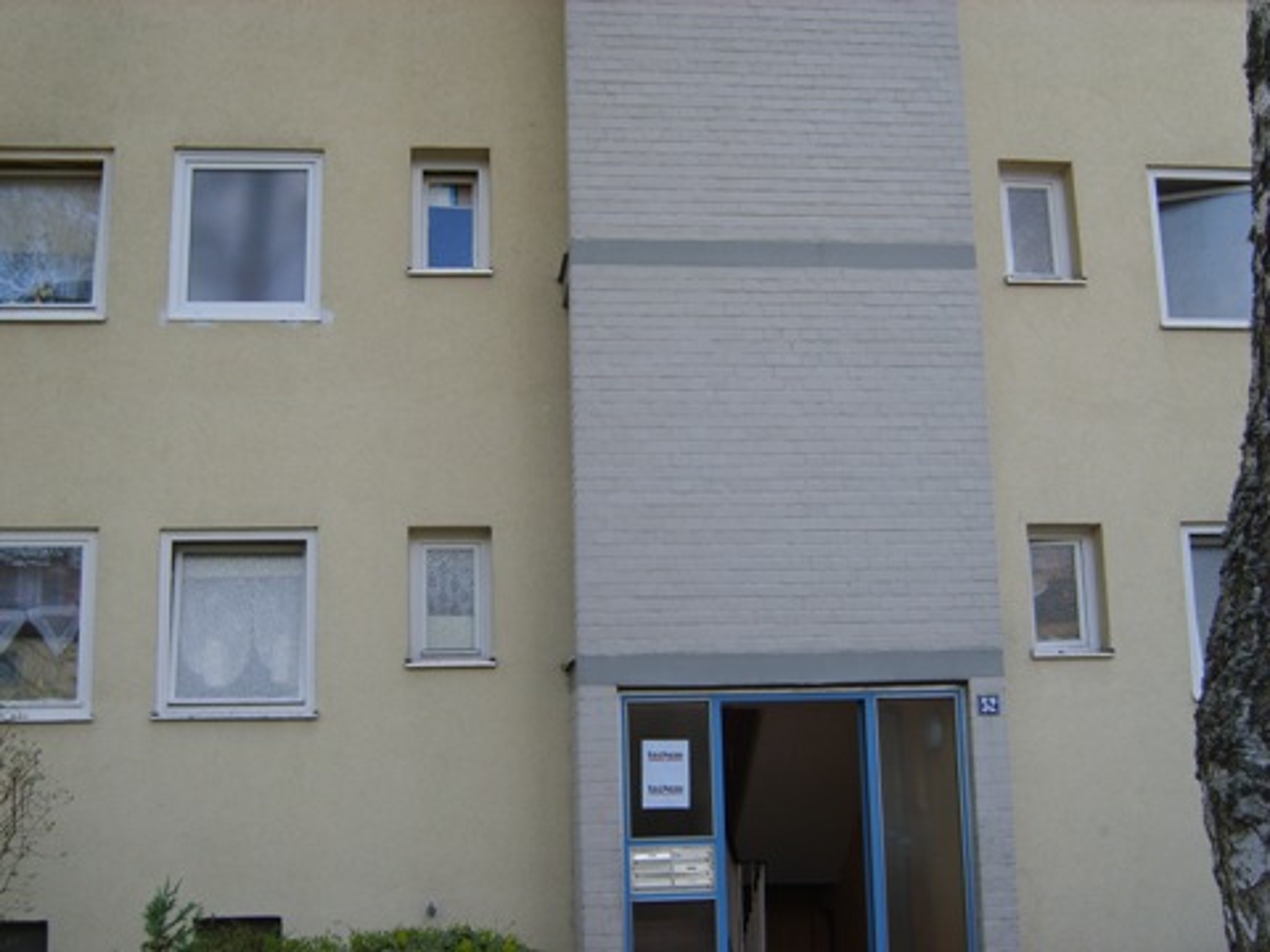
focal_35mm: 44
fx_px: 1614
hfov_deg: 42.9
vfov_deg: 32.9
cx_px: 635
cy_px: 476
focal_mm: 9.2
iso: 50
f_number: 3.1
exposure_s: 1/180
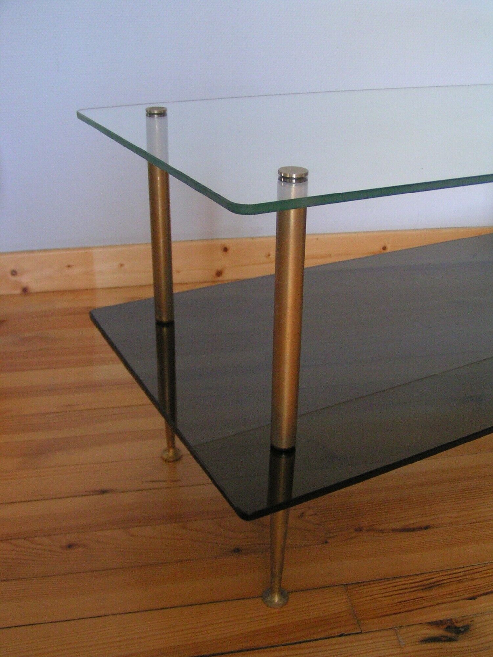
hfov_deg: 37.7
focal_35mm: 38
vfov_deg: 49.0
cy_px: 328
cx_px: 246
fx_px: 721
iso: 200
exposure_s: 1/40
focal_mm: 5.8
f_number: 2.8
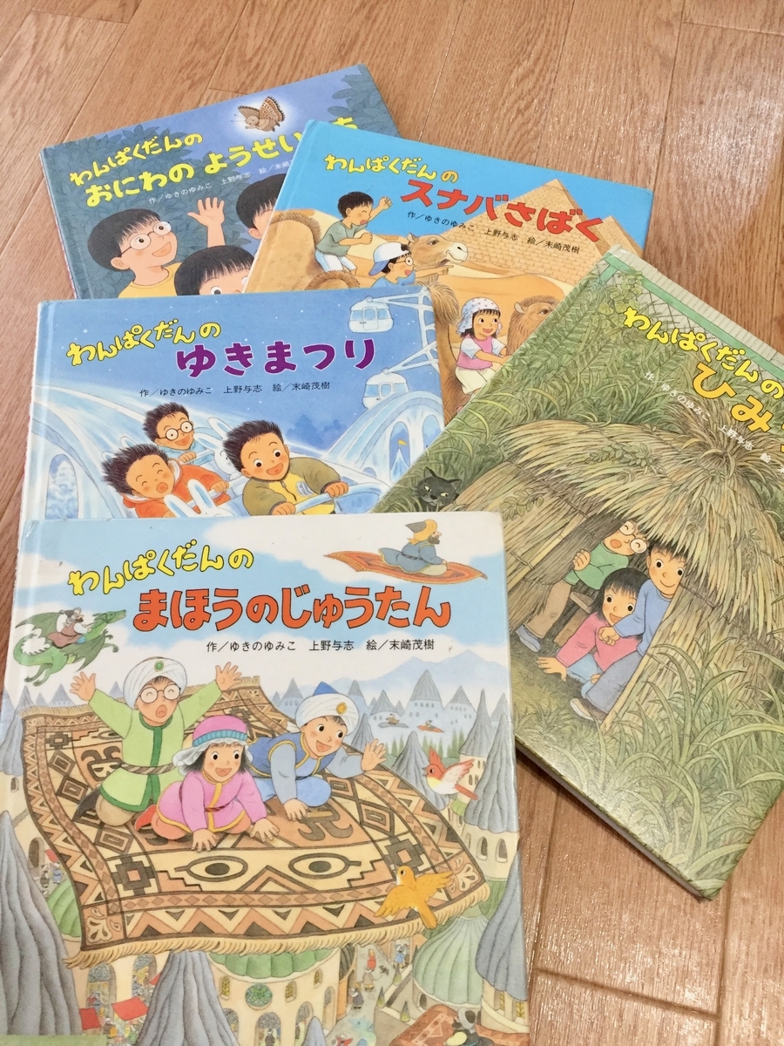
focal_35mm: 29
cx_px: 392
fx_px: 876
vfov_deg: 61.7
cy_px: 523
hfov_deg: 48.2
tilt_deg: -63.9
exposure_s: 1/30
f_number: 2.2
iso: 125
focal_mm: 4.15
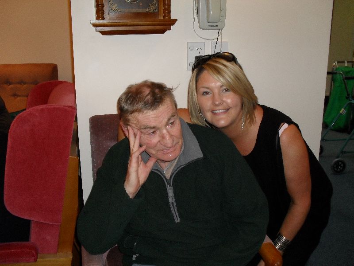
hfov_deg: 52.6
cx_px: 177
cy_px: 133
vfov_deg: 40.7
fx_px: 358
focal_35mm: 35
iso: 200
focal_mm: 6.3
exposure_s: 1/45
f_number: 3.2
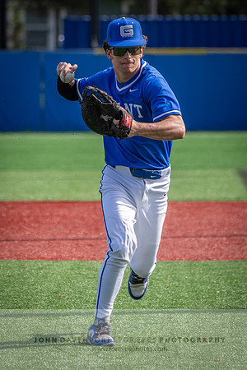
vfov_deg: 4.9
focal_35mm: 417
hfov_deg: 3.3
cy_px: 157
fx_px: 4288
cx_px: 87
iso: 720
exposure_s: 1/1600
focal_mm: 240
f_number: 5.6
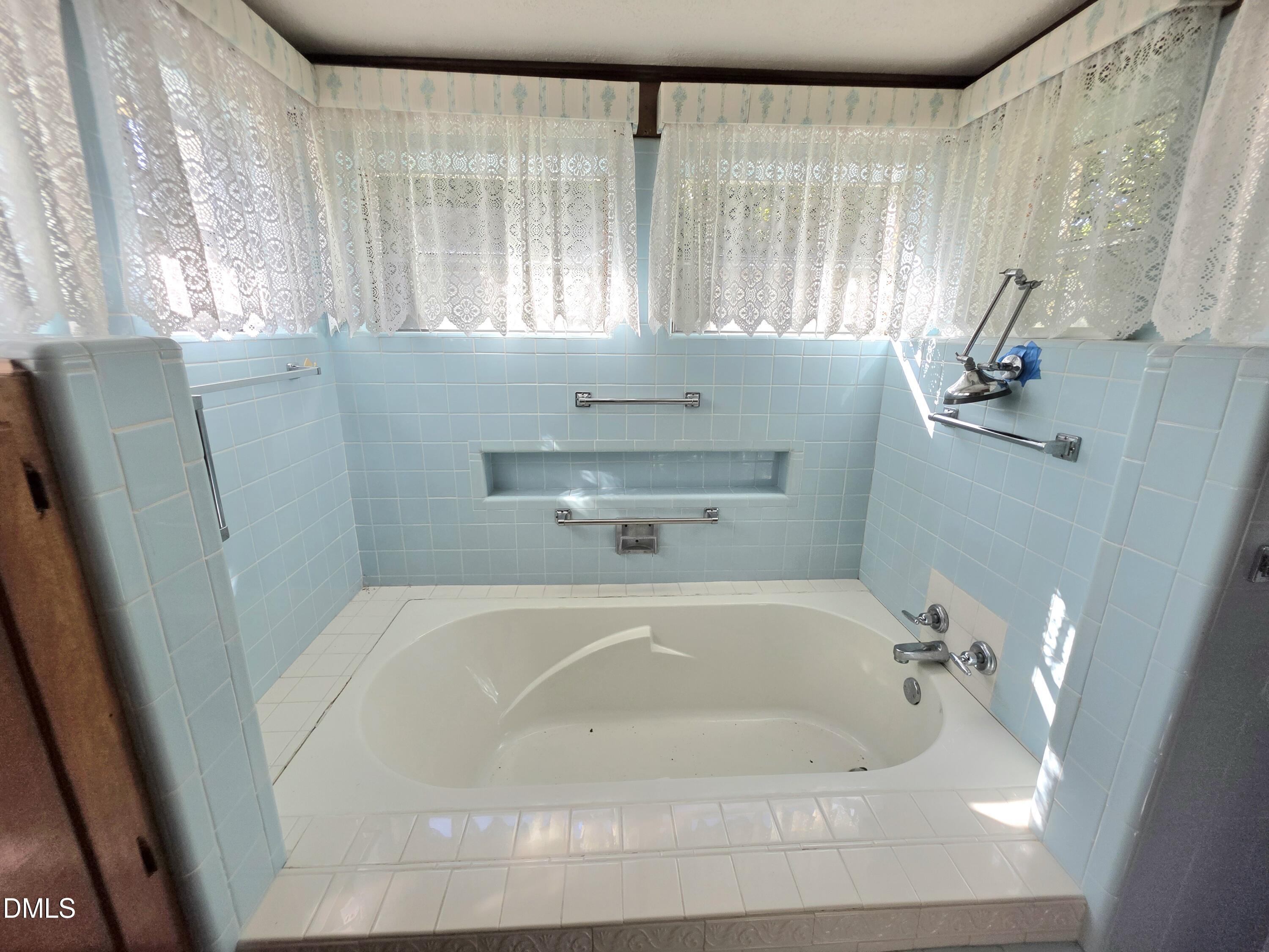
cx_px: 634
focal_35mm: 13
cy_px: 476
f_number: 1.9
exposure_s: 1/323
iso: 40
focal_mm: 2.2
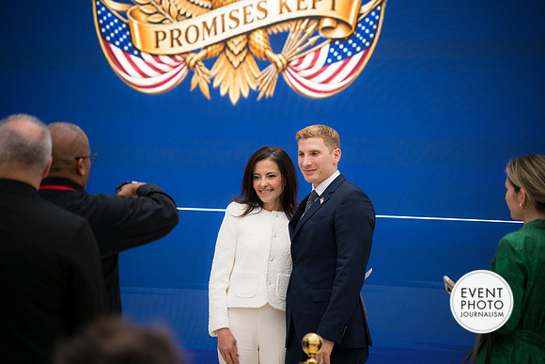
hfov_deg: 13.7
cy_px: 182
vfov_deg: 9.2
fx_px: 2271
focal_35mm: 150
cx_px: 272
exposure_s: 1/200
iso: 500
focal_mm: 150
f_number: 2.8
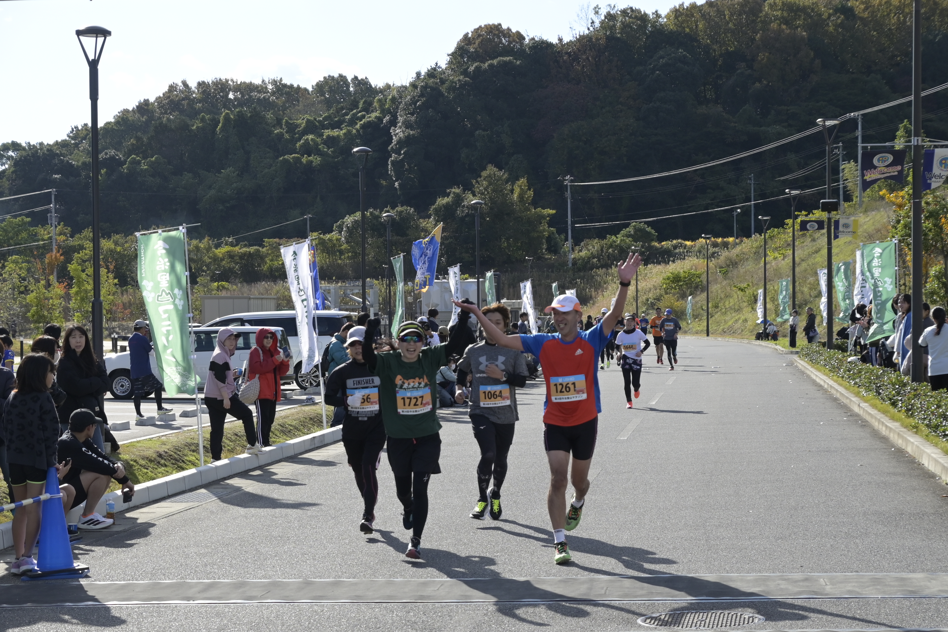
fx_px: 1896
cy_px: 316
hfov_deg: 28.1
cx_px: 474
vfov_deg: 18.9
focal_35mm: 72
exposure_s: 1/1600
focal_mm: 48
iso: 400
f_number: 6.3
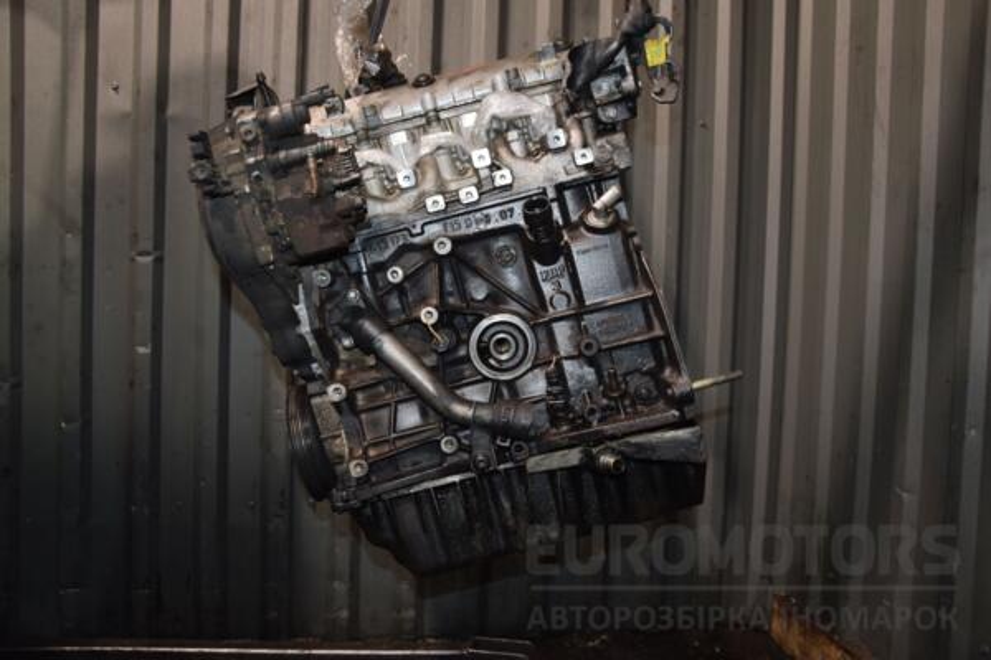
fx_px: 867
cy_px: 330
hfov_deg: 59.5
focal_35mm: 32
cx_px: 496
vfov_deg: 41.7
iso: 800
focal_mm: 21
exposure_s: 1/60
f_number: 5
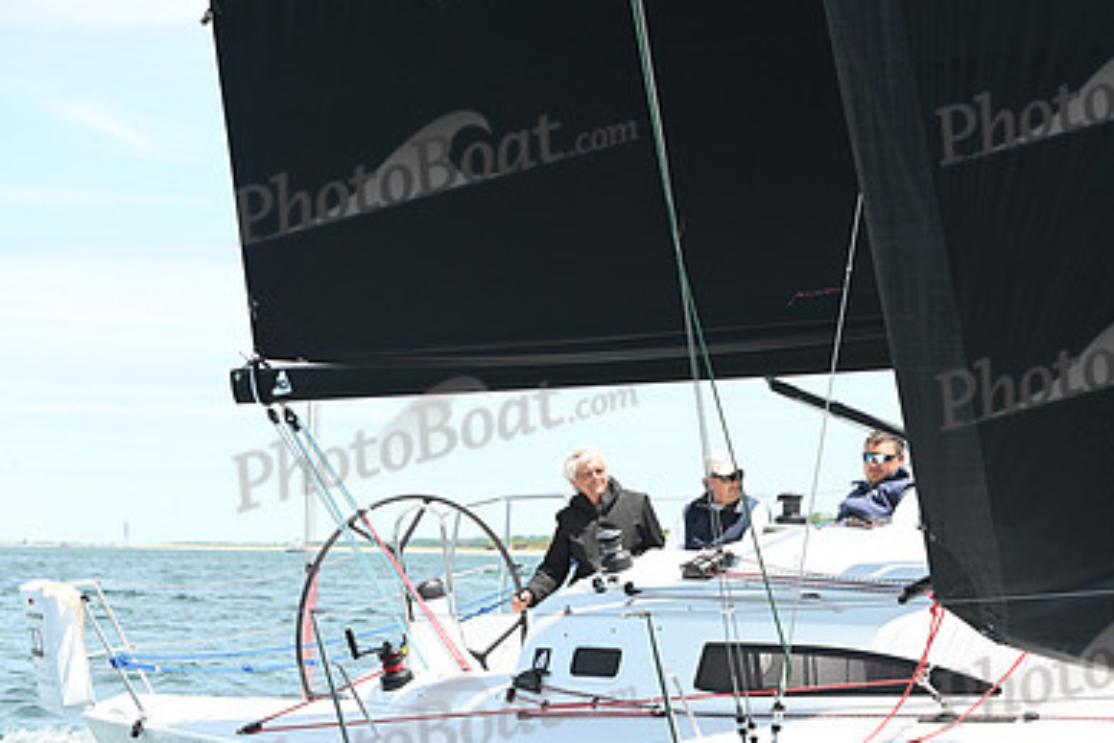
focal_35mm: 105
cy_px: 546
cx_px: 789
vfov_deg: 13.0
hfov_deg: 19.4
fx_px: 3249
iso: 320
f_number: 5
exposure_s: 1/1000
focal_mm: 70
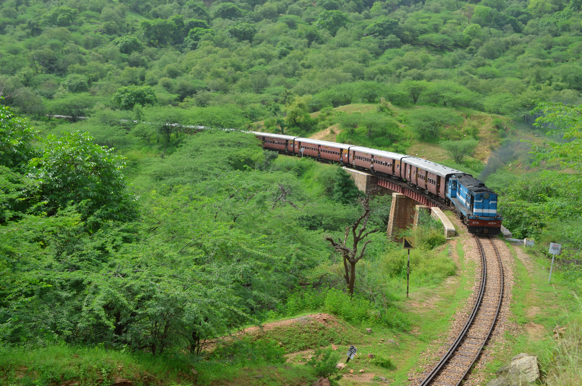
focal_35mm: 44
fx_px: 702
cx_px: 291
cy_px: 193
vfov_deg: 30.7
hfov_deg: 45.0
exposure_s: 1/250
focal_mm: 29
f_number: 8
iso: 140
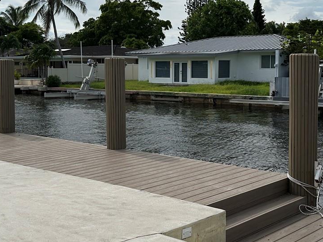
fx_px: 494
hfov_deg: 36.2
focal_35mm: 53
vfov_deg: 27.4
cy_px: 88
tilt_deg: -3.0
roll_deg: -0.3
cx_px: 159
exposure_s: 1/9709
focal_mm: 6.86
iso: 80
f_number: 1.78
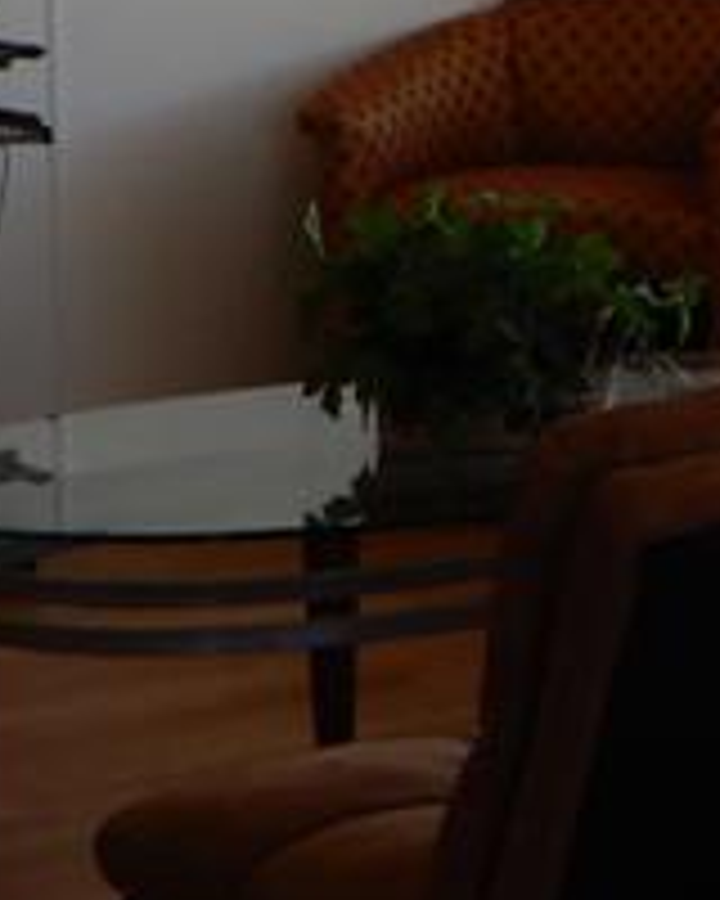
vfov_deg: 12.7
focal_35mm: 150
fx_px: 3995
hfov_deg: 9.6
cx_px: 1404
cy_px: 18
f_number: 3.5
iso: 80
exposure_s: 1/50
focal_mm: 5.4
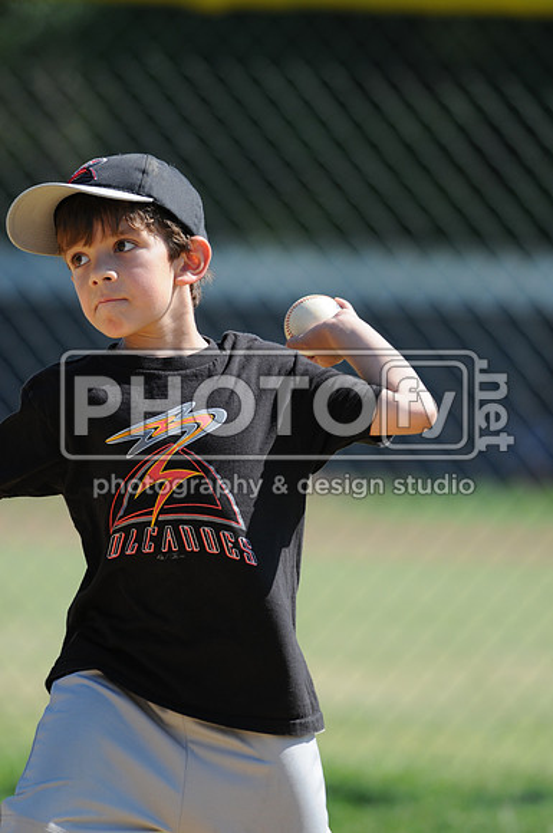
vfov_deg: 4.6
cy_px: 416
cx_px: 276
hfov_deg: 3.0
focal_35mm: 450
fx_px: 10399
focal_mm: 300
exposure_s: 1/1000
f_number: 4
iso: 200
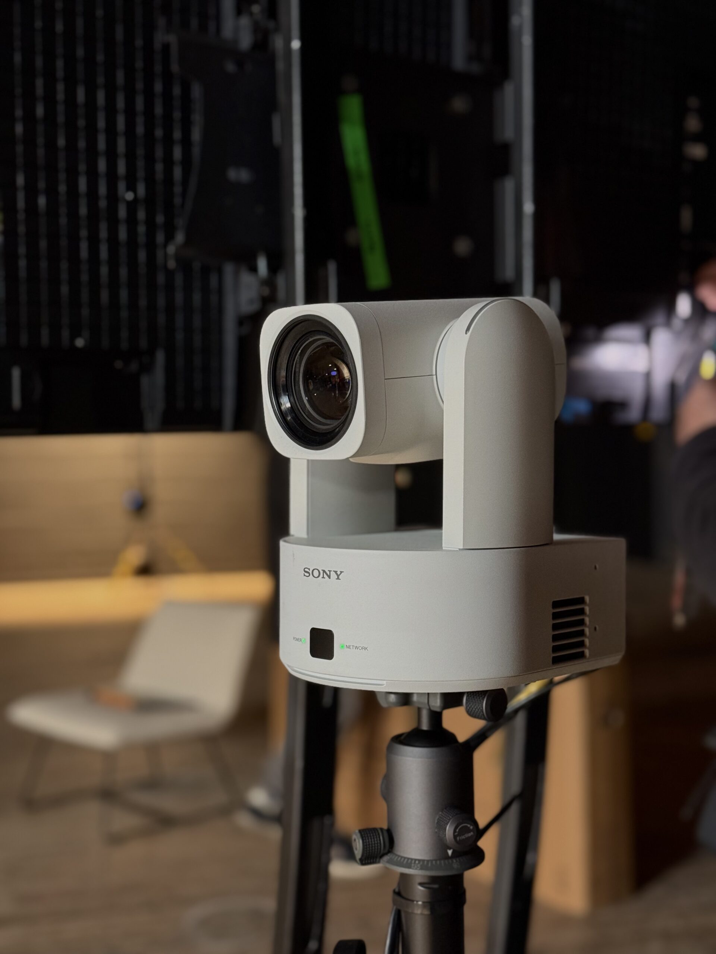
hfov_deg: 30.3
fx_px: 1324
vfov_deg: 39.7
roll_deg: +0.8
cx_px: 358
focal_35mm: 48
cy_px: 477
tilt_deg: -1.8
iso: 200
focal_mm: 6.76
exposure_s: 1/33
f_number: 1.78
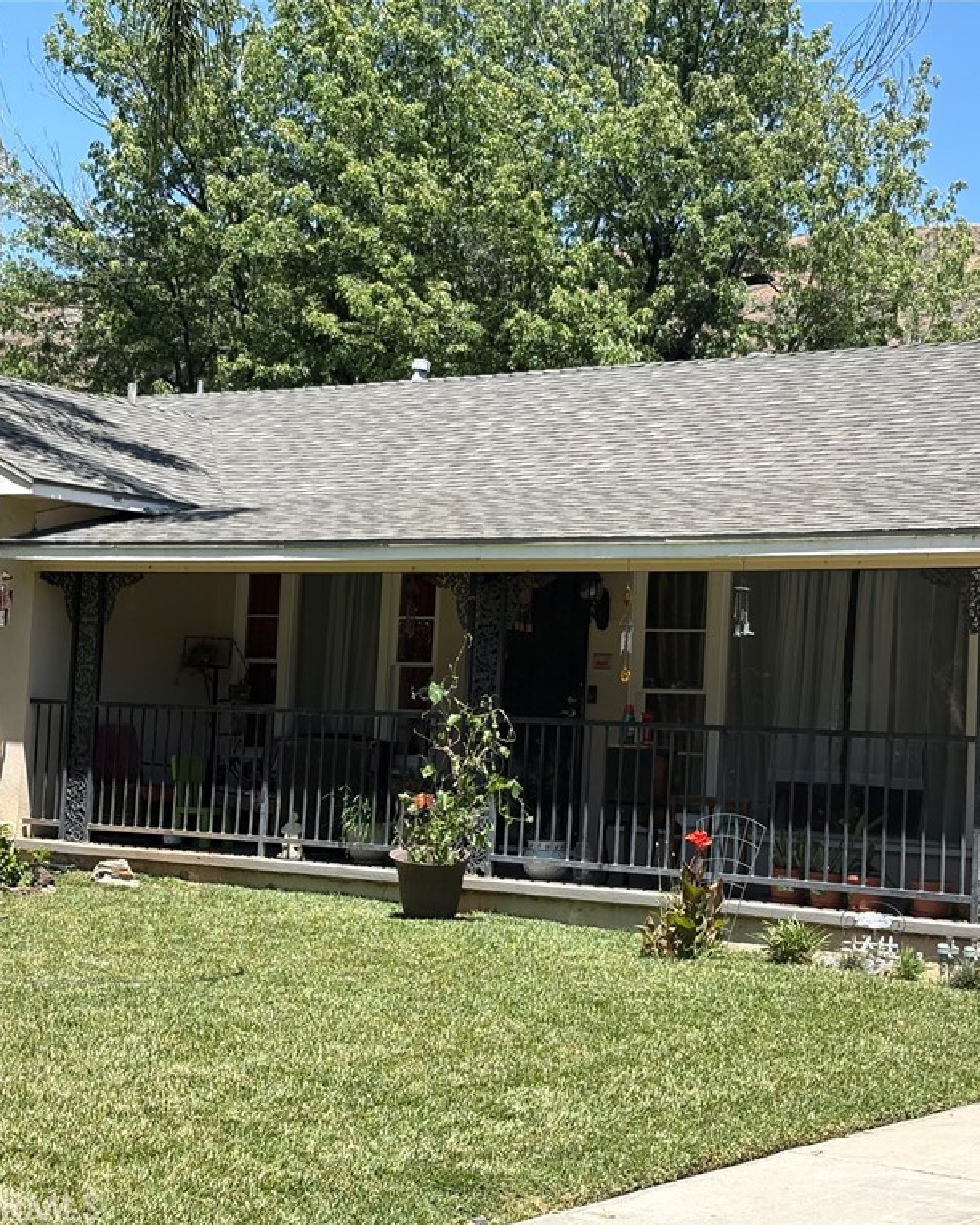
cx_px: 446
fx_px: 2466
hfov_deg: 22.5
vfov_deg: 27.9
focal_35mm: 68
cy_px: 614
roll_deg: -2.5
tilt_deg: +2.9
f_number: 1.6
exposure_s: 1/1626
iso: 32
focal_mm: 5.96
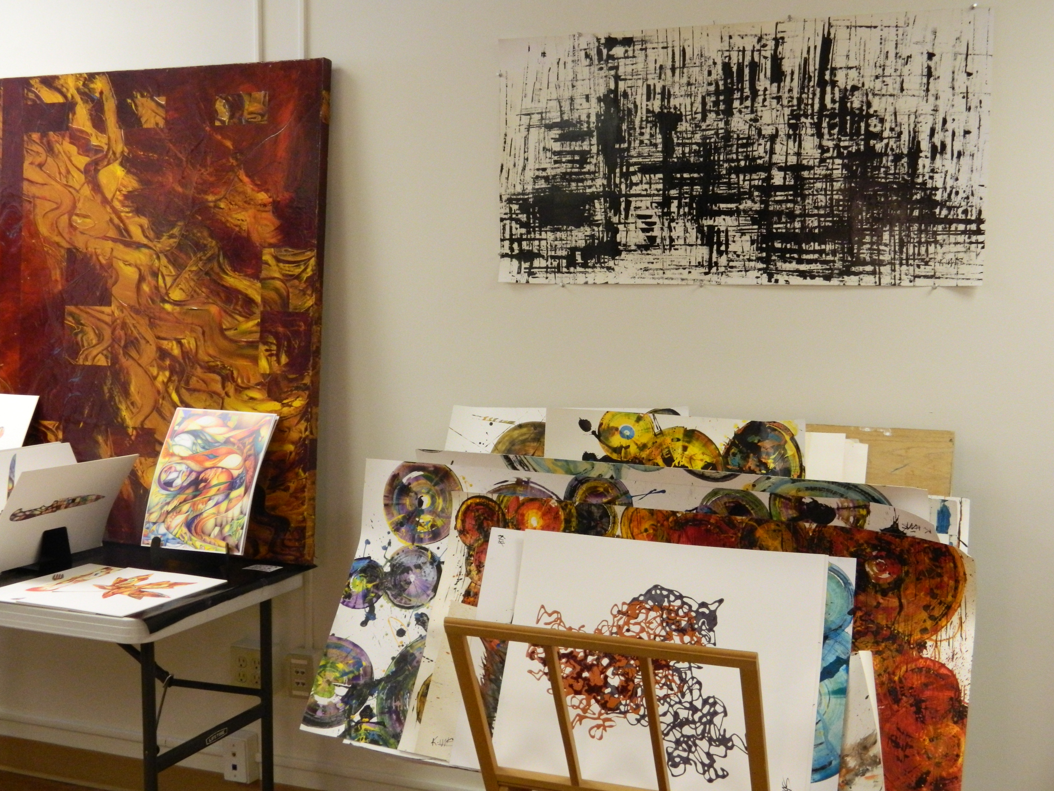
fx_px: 1248
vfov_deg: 35.1
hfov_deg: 45.8
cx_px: 527
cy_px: 396
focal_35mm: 41
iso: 400
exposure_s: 1/30
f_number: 3.5
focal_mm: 7.3
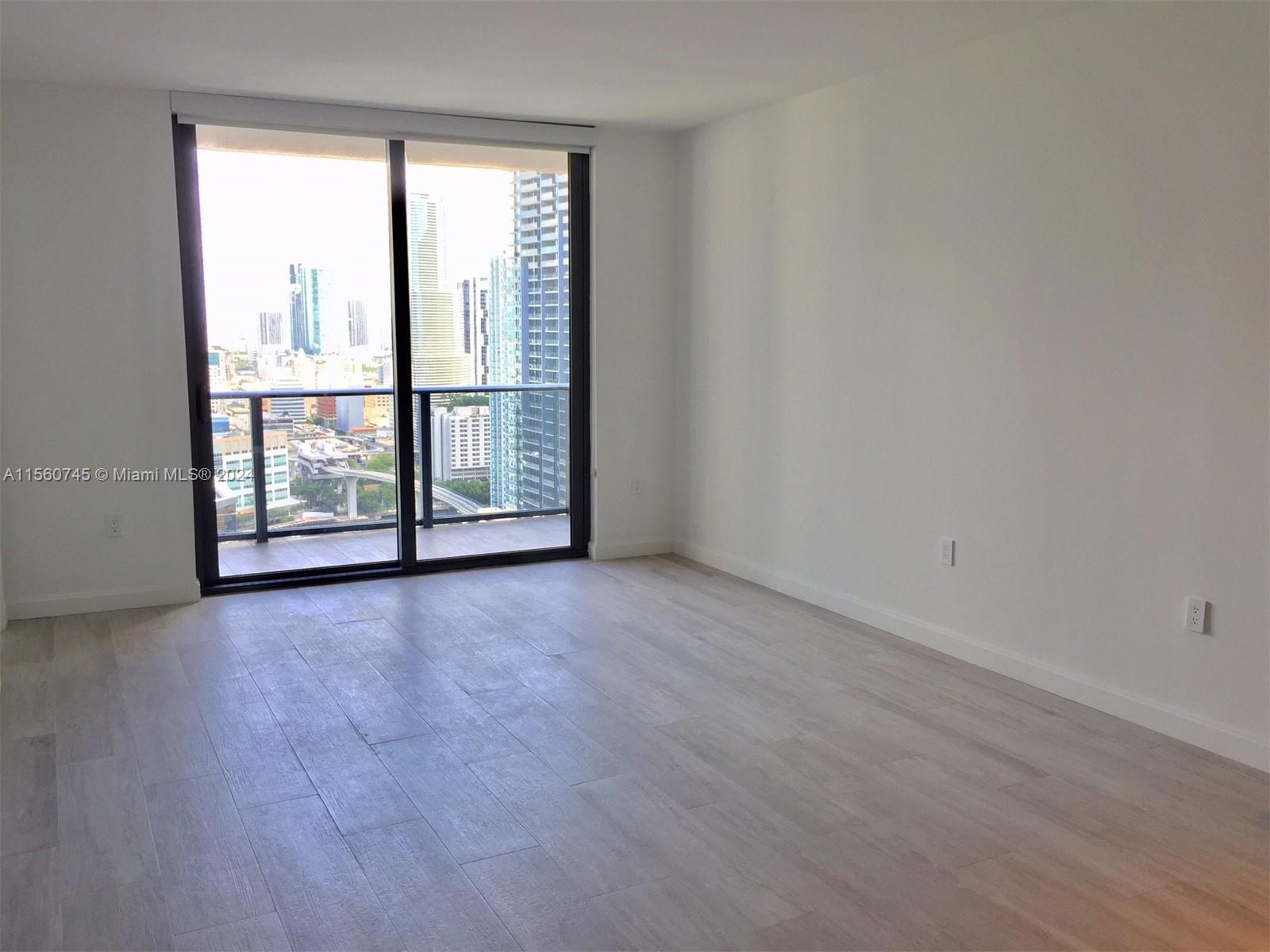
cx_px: 635
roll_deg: -1.8
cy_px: 476
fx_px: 1064
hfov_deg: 61.7
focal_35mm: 29
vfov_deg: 48.2
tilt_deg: -7.9
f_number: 2.2
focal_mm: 4.15
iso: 32
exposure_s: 1/30
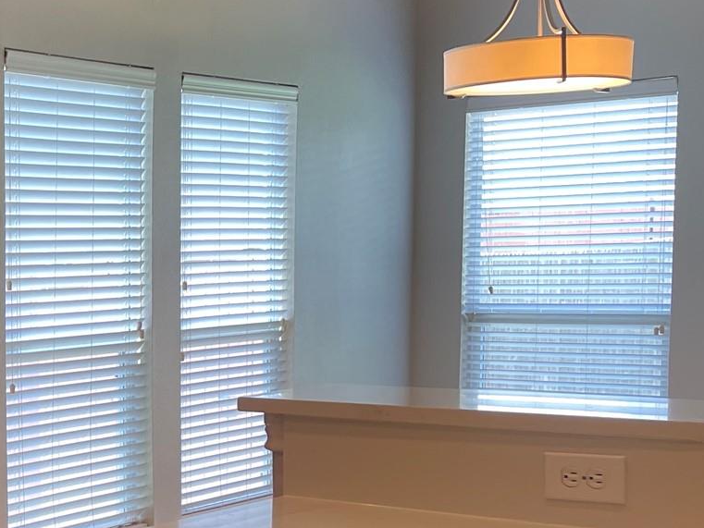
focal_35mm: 70
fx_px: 1424
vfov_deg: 20.9
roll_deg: +1.2
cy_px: 366
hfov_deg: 24.6
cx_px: -186
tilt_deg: -4.4
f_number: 1.6
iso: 125
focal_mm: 4.2
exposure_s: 1/120
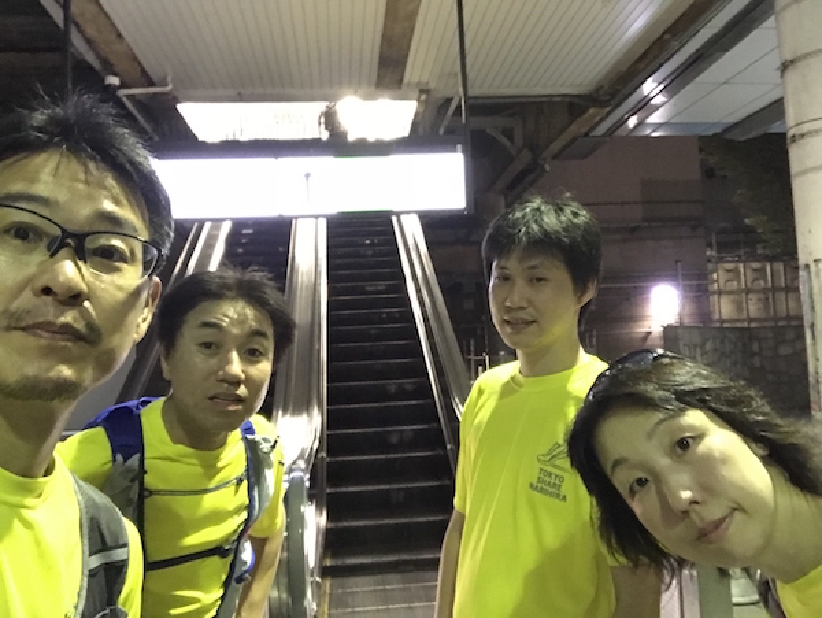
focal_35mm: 32
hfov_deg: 56.8
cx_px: 411
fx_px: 760
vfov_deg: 44.2
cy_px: 309
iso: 800
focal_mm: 2.87
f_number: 2.2
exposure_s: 1/17
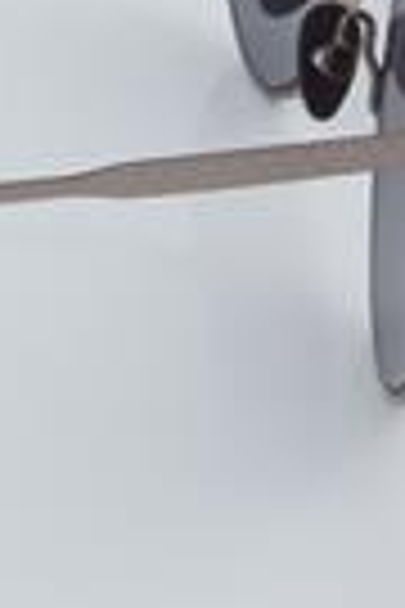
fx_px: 3383
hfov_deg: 6.7
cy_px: 99
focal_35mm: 200
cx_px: -342
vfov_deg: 10.2
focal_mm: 45
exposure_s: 1/4
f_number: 32
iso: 100
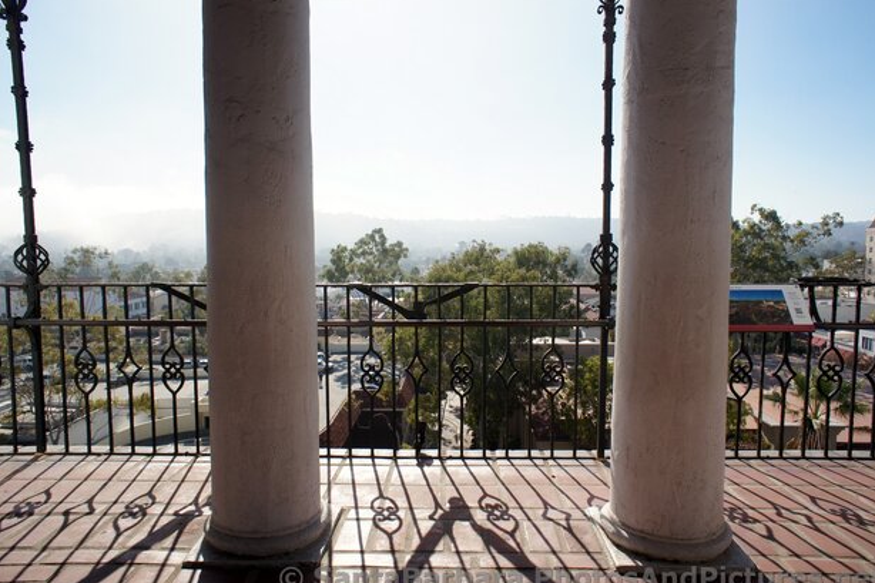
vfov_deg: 51.3
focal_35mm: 25
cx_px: 432
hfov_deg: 71.5
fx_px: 607
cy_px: 293
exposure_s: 1/640
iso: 200
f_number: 8
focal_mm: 16
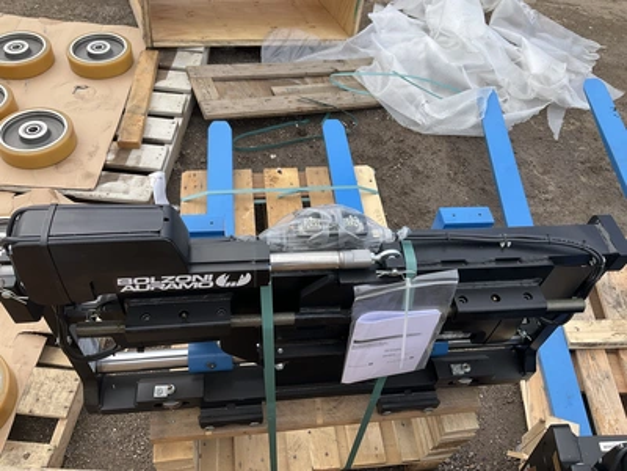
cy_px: 236
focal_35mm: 29
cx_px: 314
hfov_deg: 61.7
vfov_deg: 48.2
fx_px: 525
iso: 25
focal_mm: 3
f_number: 1.8
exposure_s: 1/599
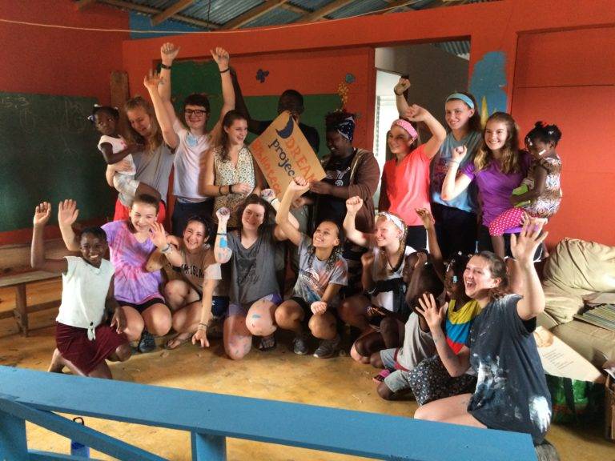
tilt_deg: -10.0
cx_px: 308
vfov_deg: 48.2
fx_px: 515
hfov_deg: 61.7
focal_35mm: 29
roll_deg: -0.4
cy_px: 230
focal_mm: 4.15
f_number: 2.2
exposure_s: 1/30
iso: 250
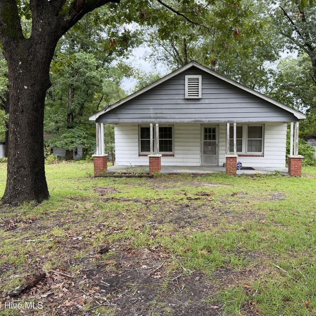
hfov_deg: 55.2
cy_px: 158
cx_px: 190
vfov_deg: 55.6
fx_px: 300
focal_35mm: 29
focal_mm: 6.76
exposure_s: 1/213
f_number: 1.78
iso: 80
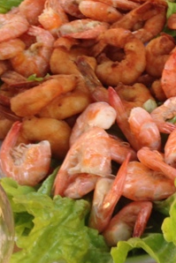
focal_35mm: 92
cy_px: 109
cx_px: 338
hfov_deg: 13.1
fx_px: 674
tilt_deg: -42.6
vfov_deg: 22.1
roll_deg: +3.1
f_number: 2.4
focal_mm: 4.12
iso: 50
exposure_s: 1/24
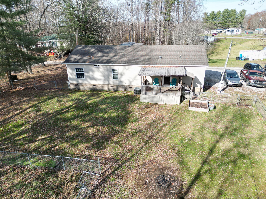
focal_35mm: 24
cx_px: 133
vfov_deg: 56.8
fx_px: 184
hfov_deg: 71.6
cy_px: 100
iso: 200
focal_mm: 6.72
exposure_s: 1/1600
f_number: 1.7
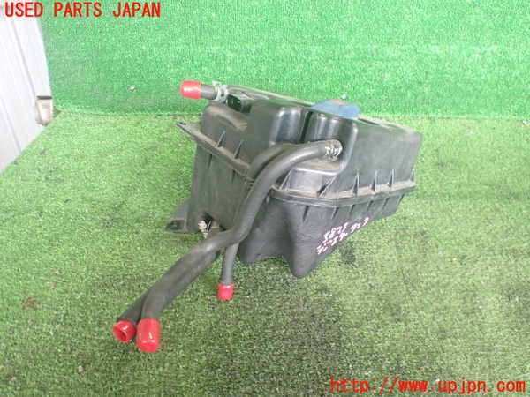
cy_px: 198
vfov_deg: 46.8
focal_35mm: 30
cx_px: 265
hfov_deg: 60.0
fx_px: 459
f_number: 2.3
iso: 800
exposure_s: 1/100
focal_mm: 5.4
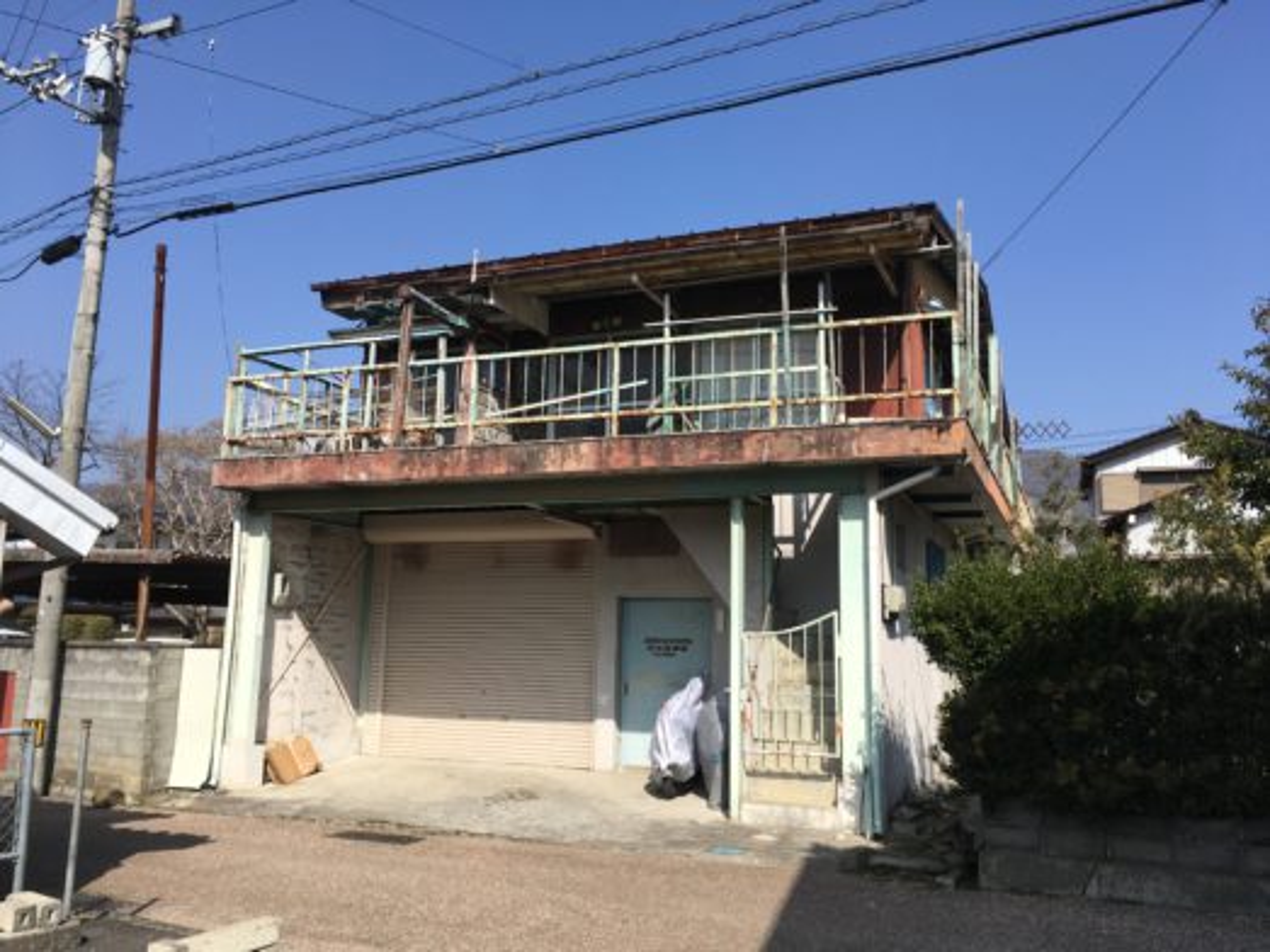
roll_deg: -1.2
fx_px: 1064
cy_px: 476
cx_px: 635
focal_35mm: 29
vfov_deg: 48.2
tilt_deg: +8.3
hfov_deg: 61.7
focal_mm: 4.15
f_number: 2.2
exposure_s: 1/1748
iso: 25
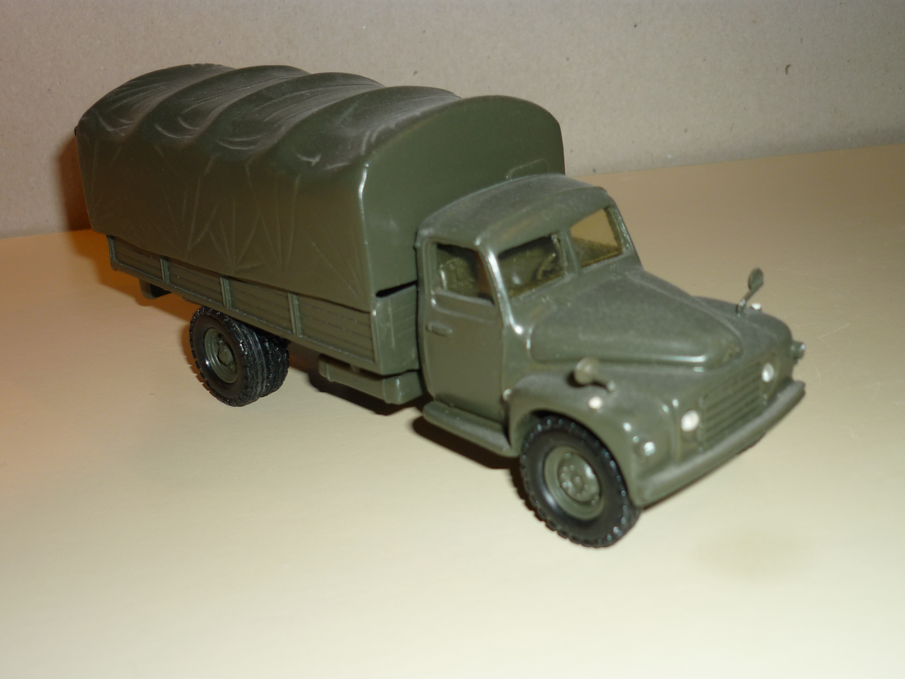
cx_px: 452
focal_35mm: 42
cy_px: 340
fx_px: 1098
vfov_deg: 34.3
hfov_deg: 44.8
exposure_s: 1/30
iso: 100
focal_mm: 6.9
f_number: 3
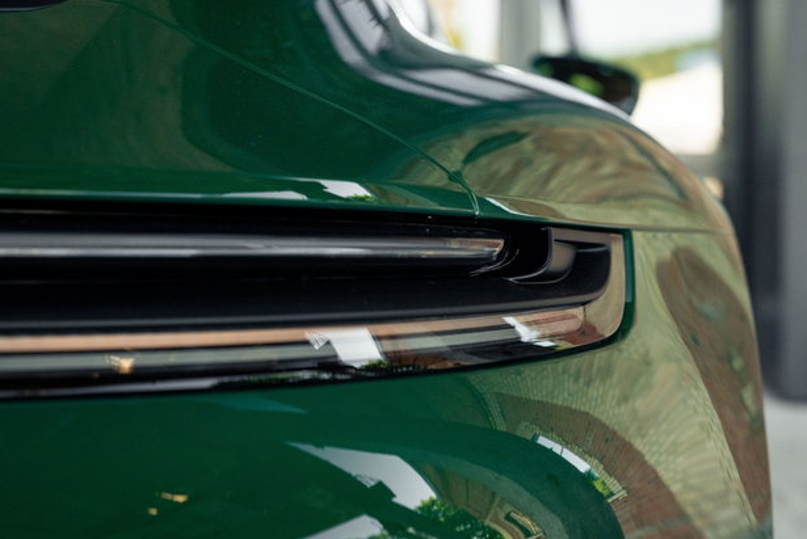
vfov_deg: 15.2
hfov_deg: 22.6
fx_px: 2019
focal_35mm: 90
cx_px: 457
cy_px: 249
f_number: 5
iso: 1600
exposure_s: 1/250
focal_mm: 70
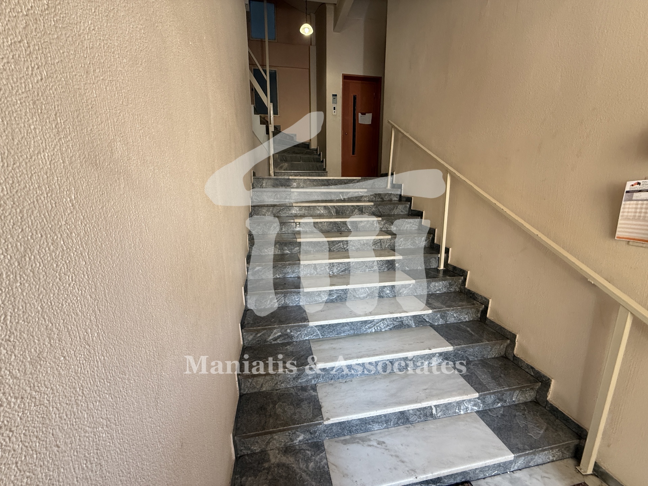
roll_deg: -0.6
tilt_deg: -10.2
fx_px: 262
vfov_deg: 85.7
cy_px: 243
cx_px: 324
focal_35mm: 14
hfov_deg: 102.1
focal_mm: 2.22
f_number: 2.2
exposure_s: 1/99
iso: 250
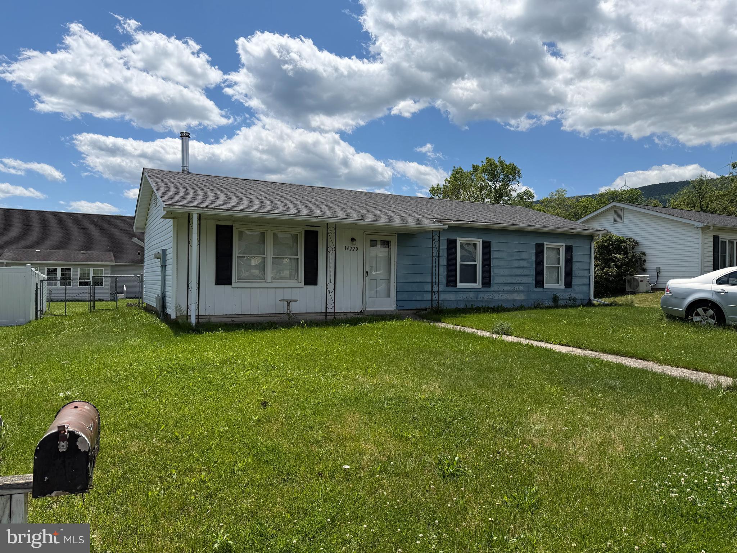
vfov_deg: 56.8
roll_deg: -1.2
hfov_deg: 71.6
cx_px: 368
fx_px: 511
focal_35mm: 24
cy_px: 276
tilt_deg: +0.0
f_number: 1.78
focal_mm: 6.76
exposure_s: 1/6711
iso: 80
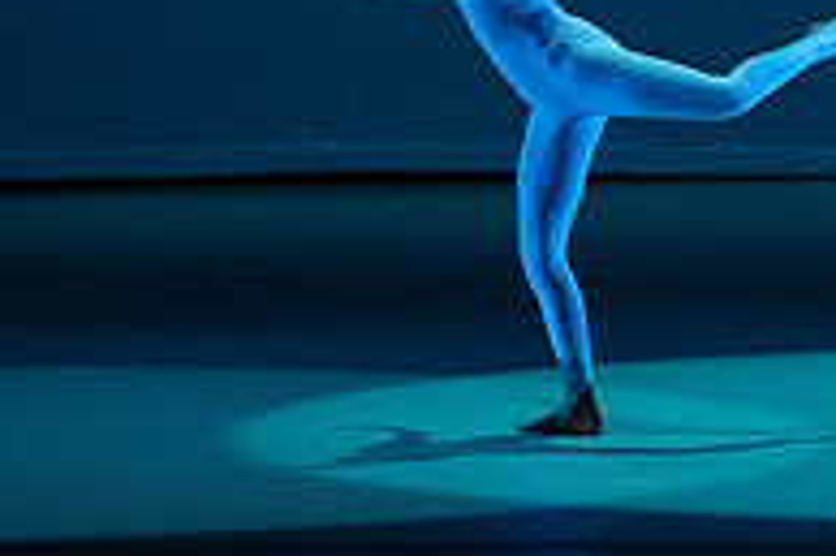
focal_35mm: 548
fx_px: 12715
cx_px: 1241
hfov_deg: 3.8
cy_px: -119
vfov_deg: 2.5
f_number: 5.6
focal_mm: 183
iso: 16000
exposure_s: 1/400
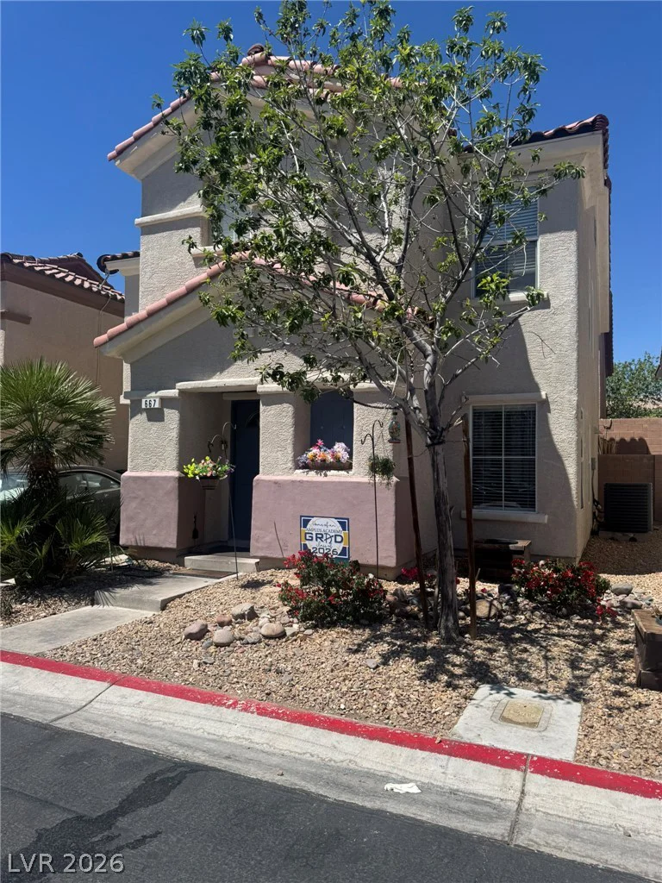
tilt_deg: +2.4
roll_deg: -0.9
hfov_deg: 56.8
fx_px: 612
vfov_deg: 71.6
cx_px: 331
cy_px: 442
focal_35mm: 24
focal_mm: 6.76
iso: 80
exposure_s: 1/4950
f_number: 1.78
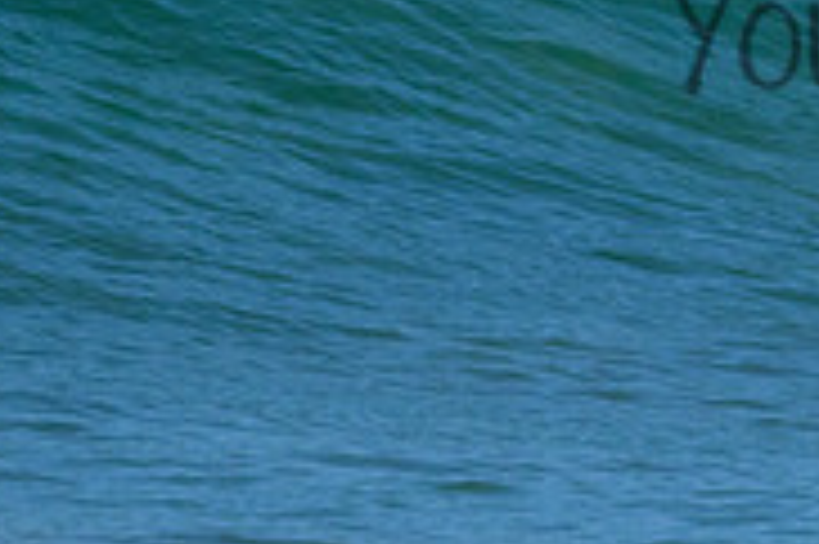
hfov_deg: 0.8
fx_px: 58073
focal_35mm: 2555
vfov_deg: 0.5
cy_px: -16
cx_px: 1130
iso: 2200
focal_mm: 800
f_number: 11
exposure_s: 1/2000
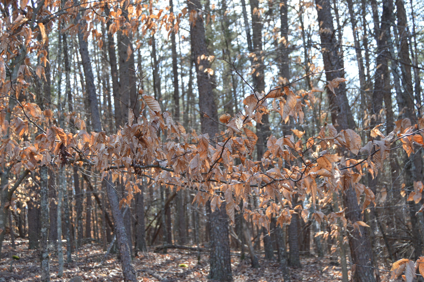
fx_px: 565
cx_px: 212
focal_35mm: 48
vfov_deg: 28.0
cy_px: 141
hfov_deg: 41.1
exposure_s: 1/125
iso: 250
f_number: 5.6
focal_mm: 32
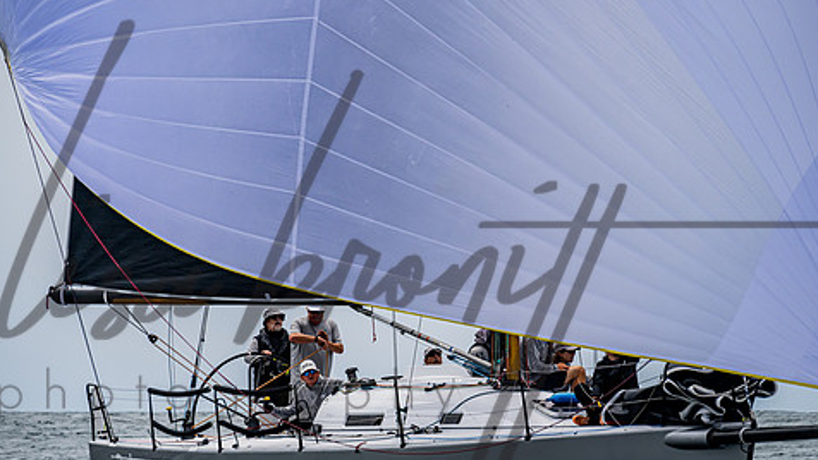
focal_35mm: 261
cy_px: 265
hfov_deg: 8.3
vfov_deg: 4.7
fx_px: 5662
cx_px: 380
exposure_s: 1/1600
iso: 250
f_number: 6.3
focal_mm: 200
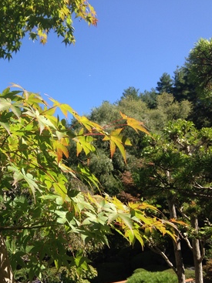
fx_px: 368
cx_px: 32
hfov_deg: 31.0
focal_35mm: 45
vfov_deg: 42.1
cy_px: 142
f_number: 2.4
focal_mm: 4.13
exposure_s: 1/669
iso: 50
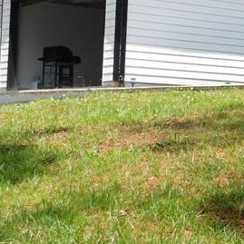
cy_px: 72
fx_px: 965
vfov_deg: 14.4
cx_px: 463
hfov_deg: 12.8
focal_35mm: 121
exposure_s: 1/640
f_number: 3.5
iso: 125
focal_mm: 6.3
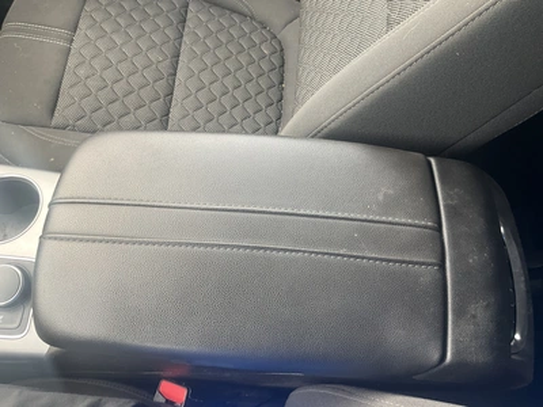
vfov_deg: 48.2
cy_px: 204
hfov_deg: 61.7
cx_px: 272
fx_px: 455
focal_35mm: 29
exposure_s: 1/122
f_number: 1.8
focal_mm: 3
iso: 64
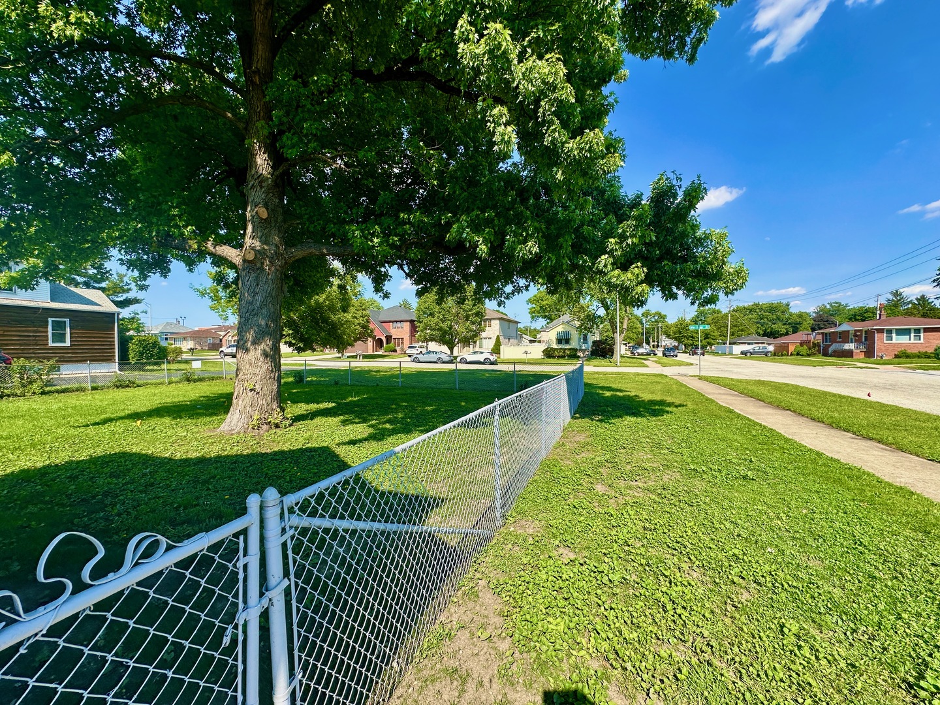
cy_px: 352
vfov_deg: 85.7
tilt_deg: +0.8
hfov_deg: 102.1
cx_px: 470
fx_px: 380
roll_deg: +1.7
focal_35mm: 14
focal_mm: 2.22
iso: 40
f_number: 2.2
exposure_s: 1/1014
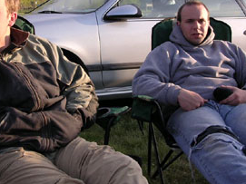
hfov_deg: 32.5
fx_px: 419
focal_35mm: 59
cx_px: 90
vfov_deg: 24.7
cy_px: 60
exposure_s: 1/303
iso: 100
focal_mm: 5.8
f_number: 2.8
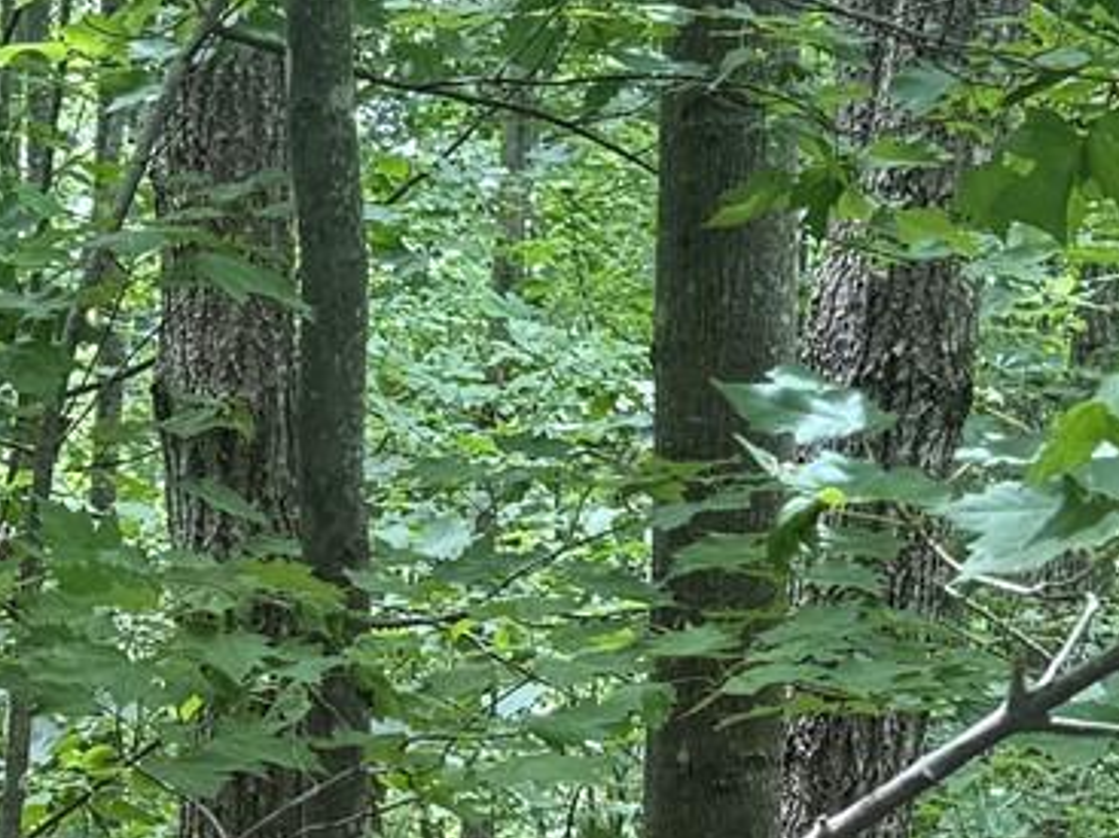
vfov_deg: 10.8
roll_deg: +0.6
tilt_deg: -9.4
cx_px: -274
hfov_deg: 14.2
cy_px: 1146
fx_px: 4330
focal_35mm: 134
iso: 64
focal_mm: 6.76
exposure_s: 1/121
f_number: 1.78
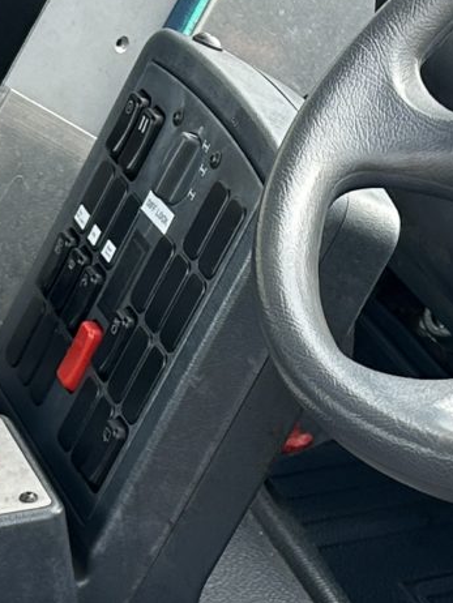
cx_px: 356
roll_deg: -1.7
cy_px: 587
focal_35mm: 144
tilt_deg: -33.0
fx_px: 2510
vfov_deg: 13.5
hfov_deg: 10.3
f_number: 1.5
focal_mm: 5.7
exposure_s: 1/202
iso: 40
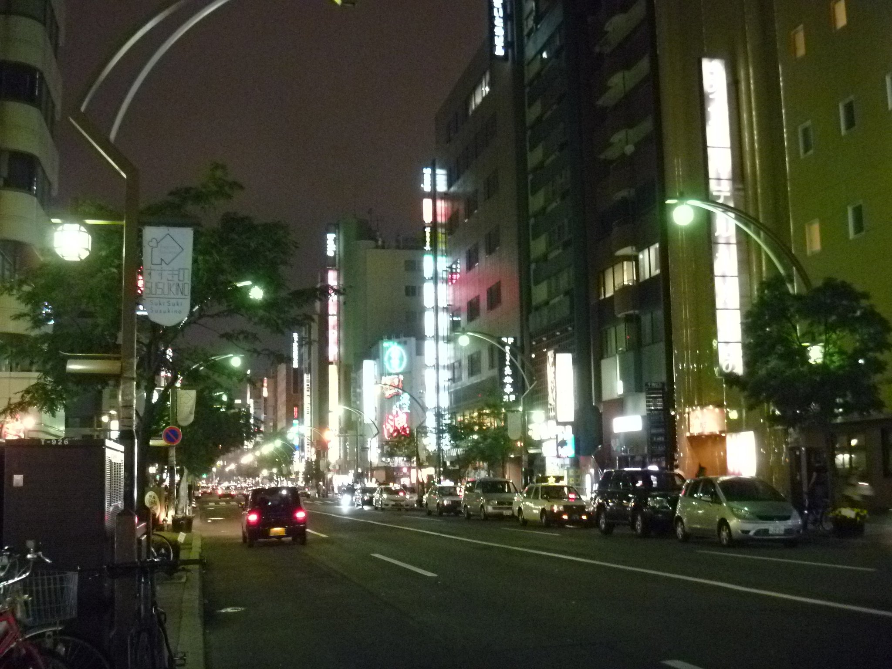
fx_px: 1134
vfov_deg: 32.9
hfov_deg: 42.9
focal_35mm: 44
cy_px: 334
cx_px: 446
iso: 800
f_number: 3.7
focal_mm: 7.8
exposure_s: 1/10
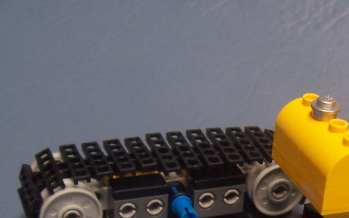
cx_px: 326
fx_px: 827
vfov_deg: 14.5
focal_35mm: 87
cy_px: 269
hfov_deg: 23.1
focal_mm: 5.6
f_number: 2.8
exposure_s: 1/60
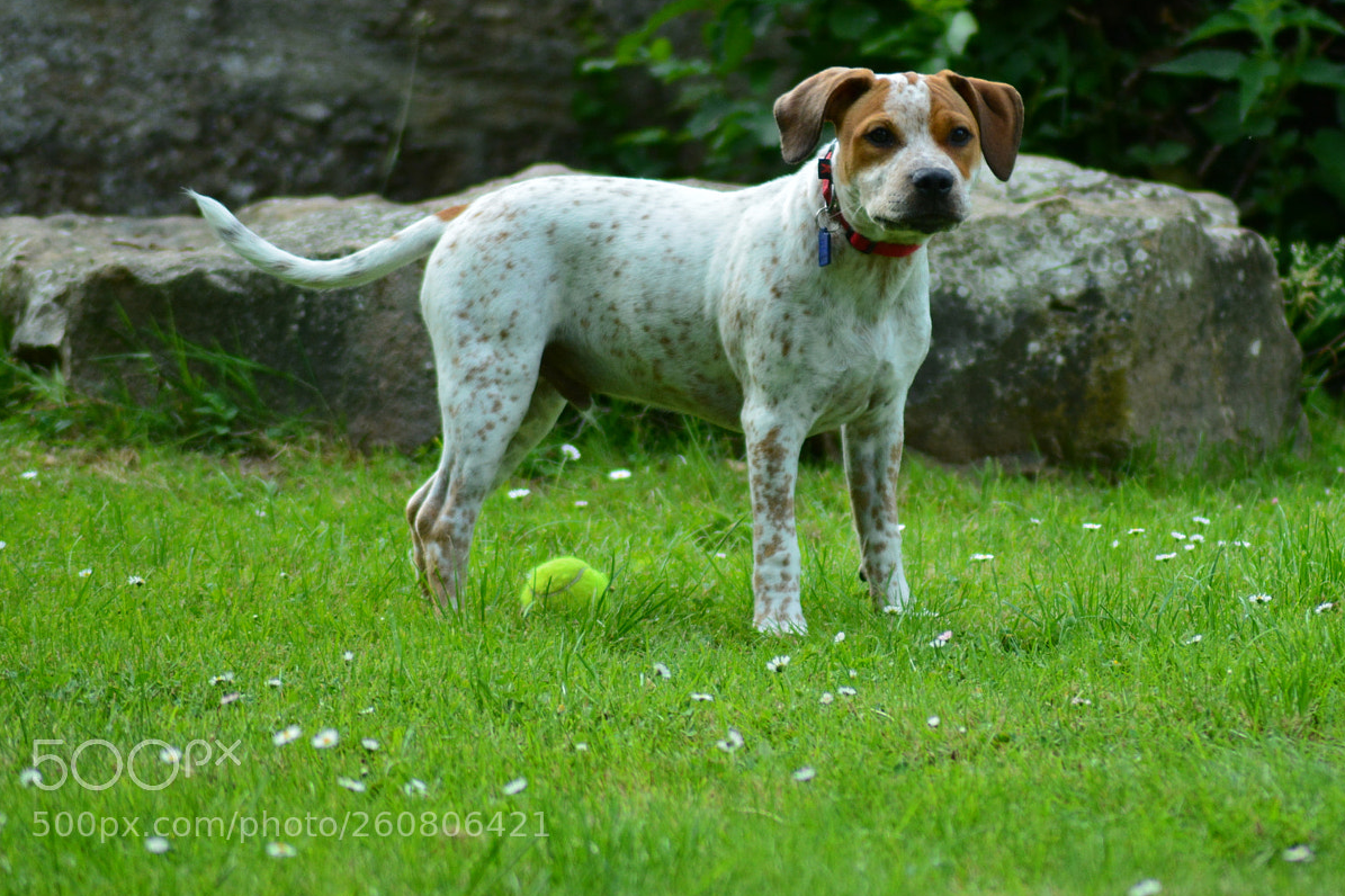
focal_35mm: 462
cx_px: 862
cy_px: 313
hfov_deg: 4.5
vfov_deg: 3.0
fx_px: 17255
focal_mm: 230
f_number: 5
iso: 800
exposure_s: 1/800
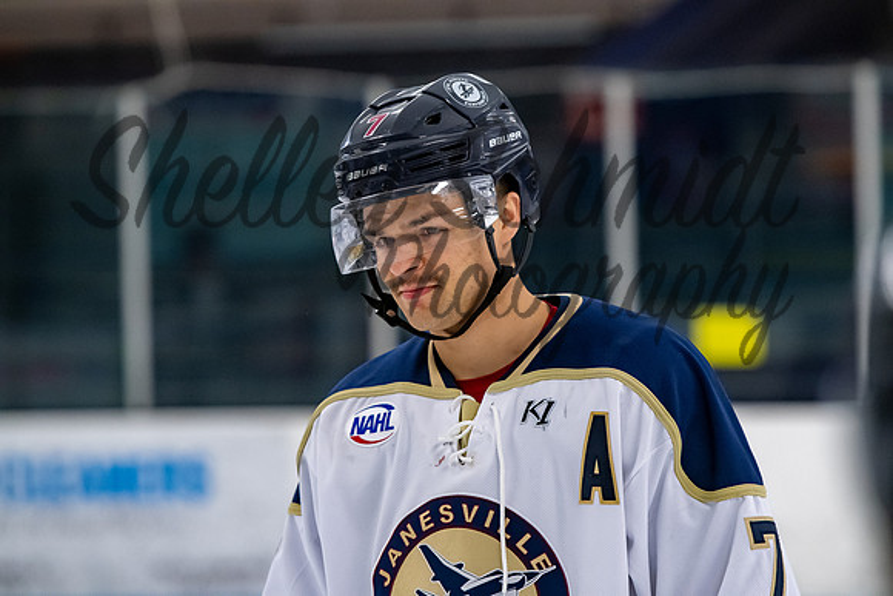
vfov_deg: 5.1
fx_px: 6699
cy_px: 298
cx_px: 446
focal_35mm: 270
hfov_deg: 7.6
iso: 2500
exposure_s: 1/800
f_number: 3.5
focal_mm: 180
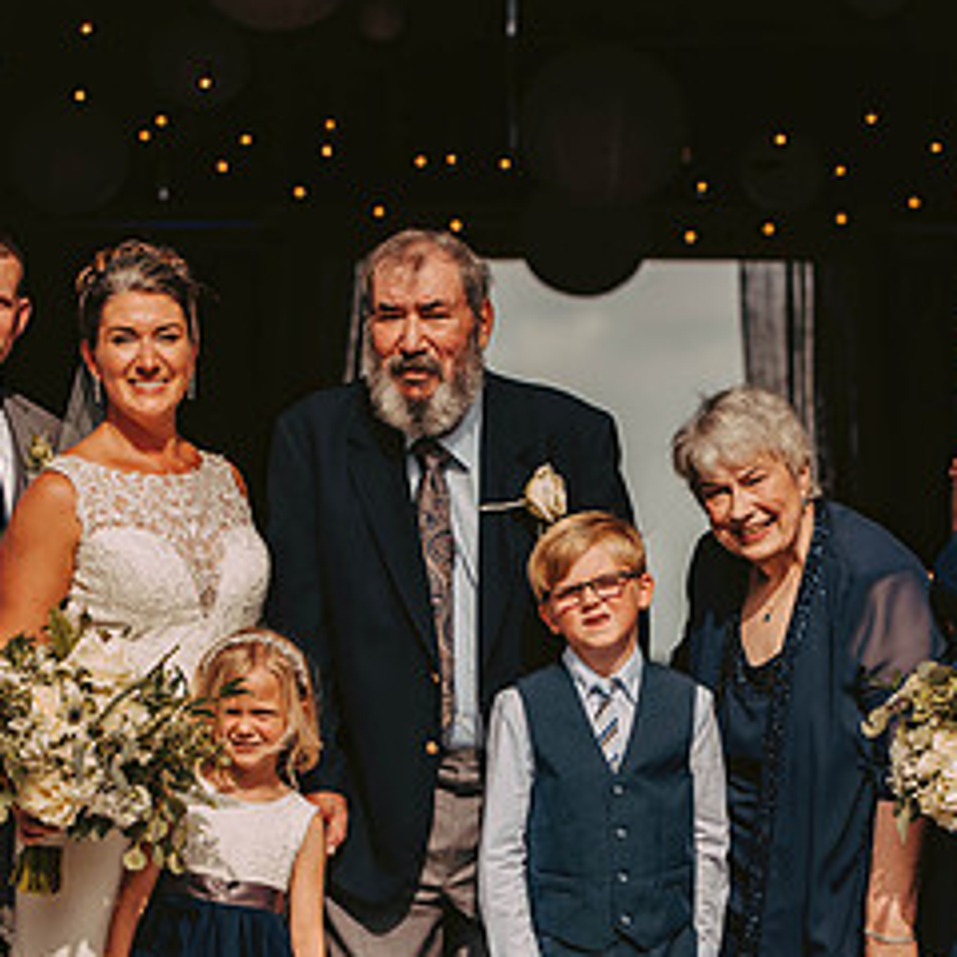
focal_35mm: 185
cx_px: 610
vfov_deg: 9.4
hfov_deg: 9.4
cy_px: 632
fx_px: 5786
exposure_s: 1/2500
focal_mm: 90
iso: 200
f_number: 2.8
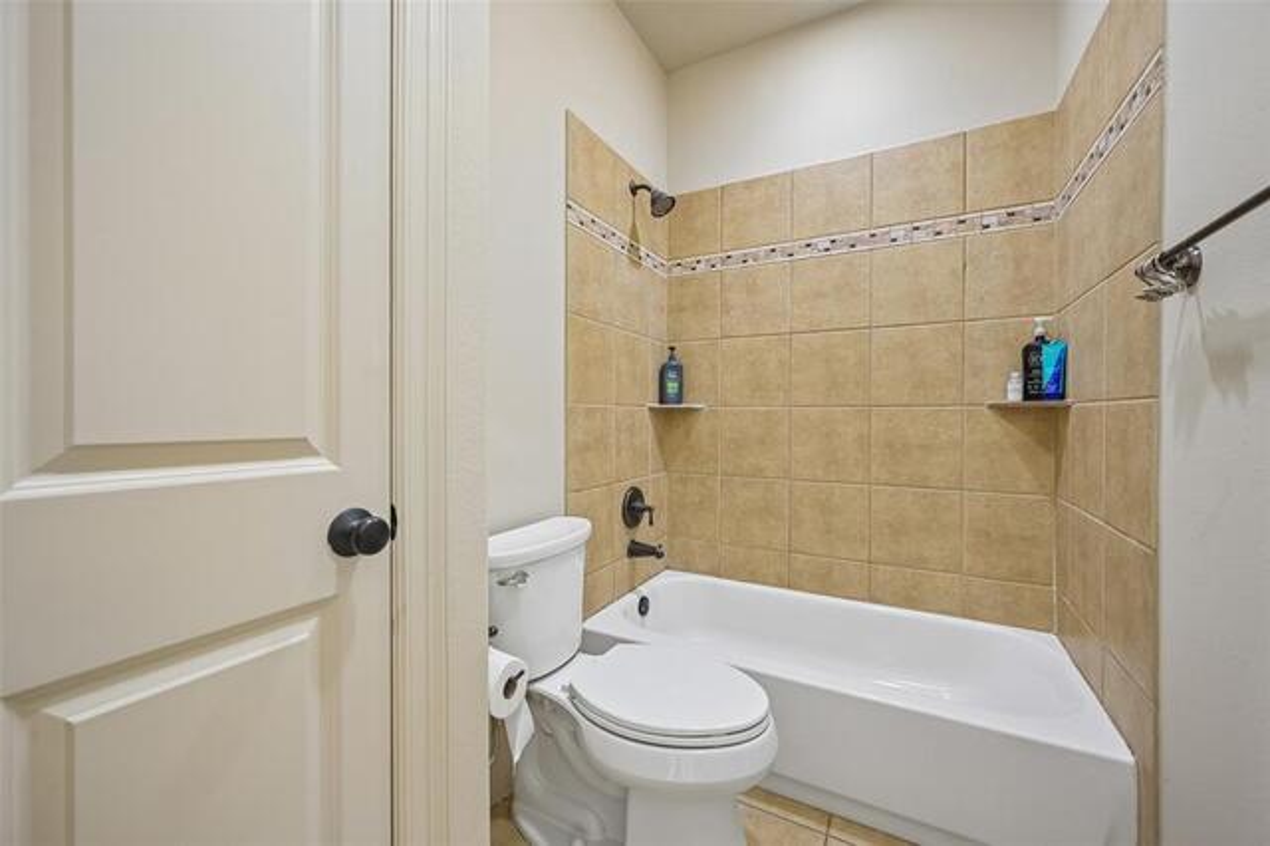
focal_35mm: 14
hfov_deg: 104.3
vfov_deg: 81.1
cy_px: 423
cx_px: 635
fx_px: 494
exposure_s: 1/2.5
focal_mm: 14
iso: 250
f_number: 9
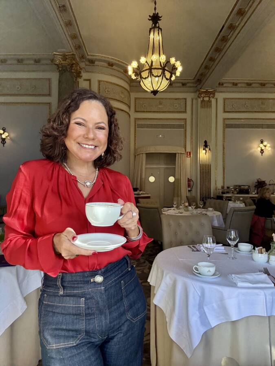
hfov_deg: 58.9
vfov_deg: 73.9
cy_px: 183
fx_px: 244
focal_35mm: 23
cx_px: 138
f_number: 1.9
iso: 40
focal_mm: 2.69
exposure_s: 1/121
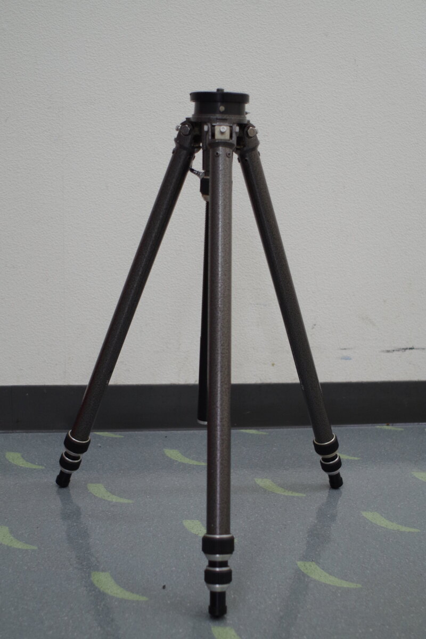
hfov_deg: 28.9
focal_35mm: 46
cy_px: 320
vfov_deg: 42.3
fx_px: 825
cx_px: 213
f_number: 3.5
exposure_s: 1/60
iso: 400
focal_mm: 31
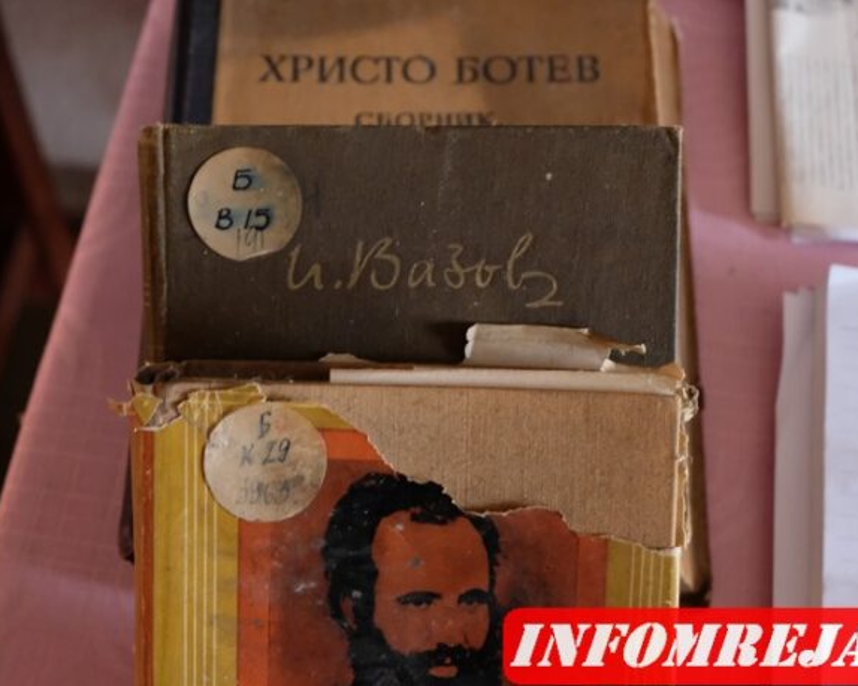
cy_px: 344
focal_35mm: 58
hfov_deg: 32.5
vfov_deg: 26.2
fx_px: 1473
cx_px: 468
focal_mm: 34
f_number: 5
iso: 3200
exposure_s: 1/14
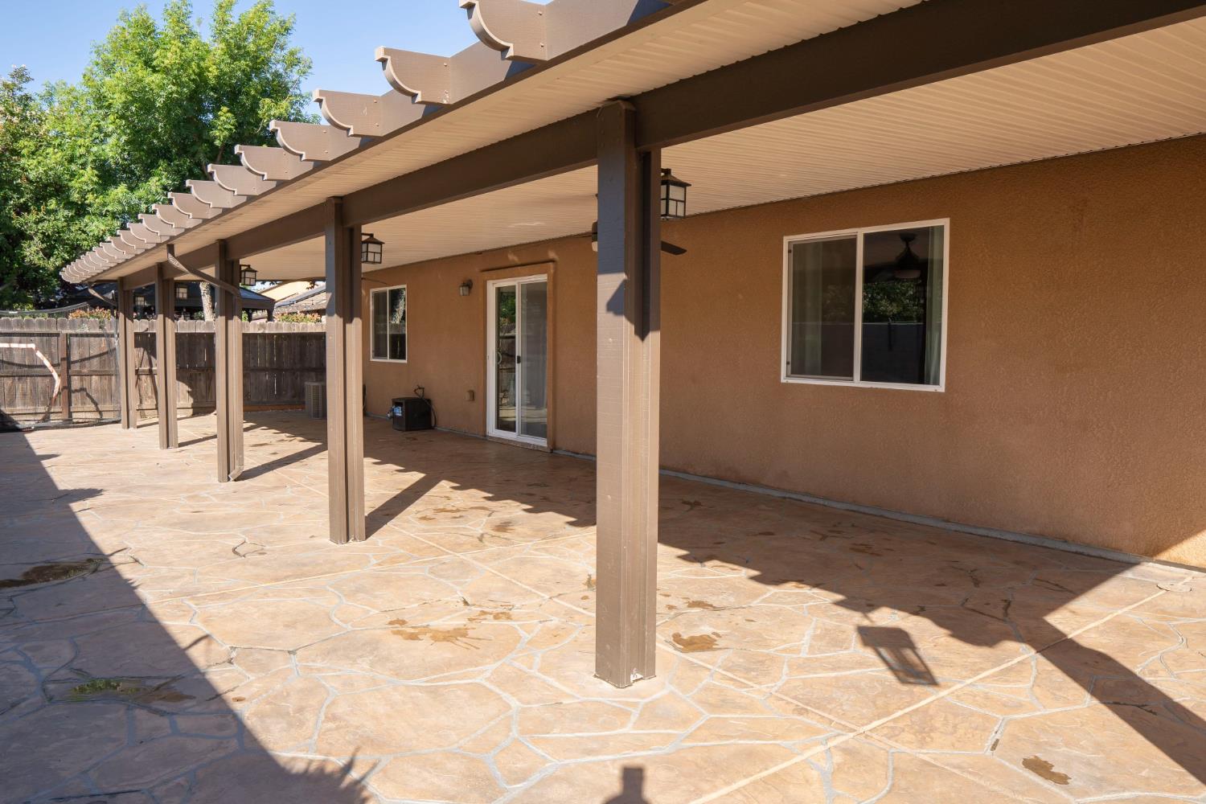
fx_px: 804
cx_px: 603
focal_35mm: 24
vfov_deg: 53.1
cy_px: 402
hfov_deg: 73.7
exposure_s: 1/125
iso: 100
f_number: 8
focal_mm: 16
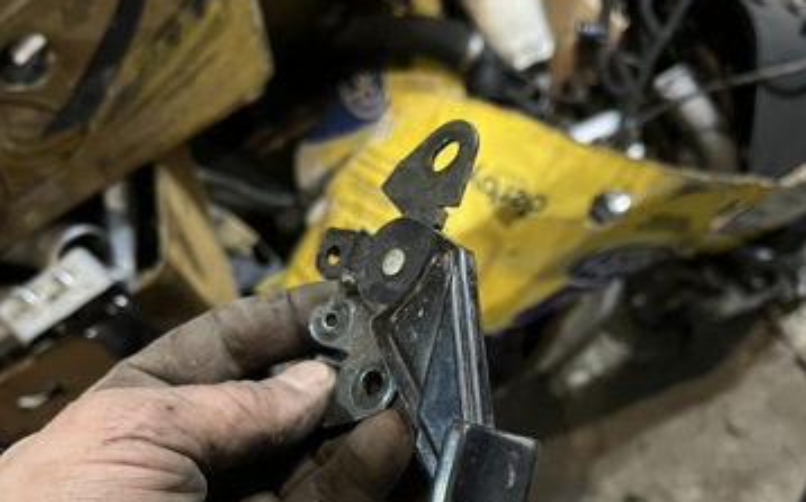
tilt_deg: -74.4
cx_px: 403
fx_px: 812
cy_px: 410
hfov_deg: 52.8
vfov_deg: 33.3
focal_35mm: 37
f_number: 1.6
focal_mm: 5.1
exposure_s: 1/25
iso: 640
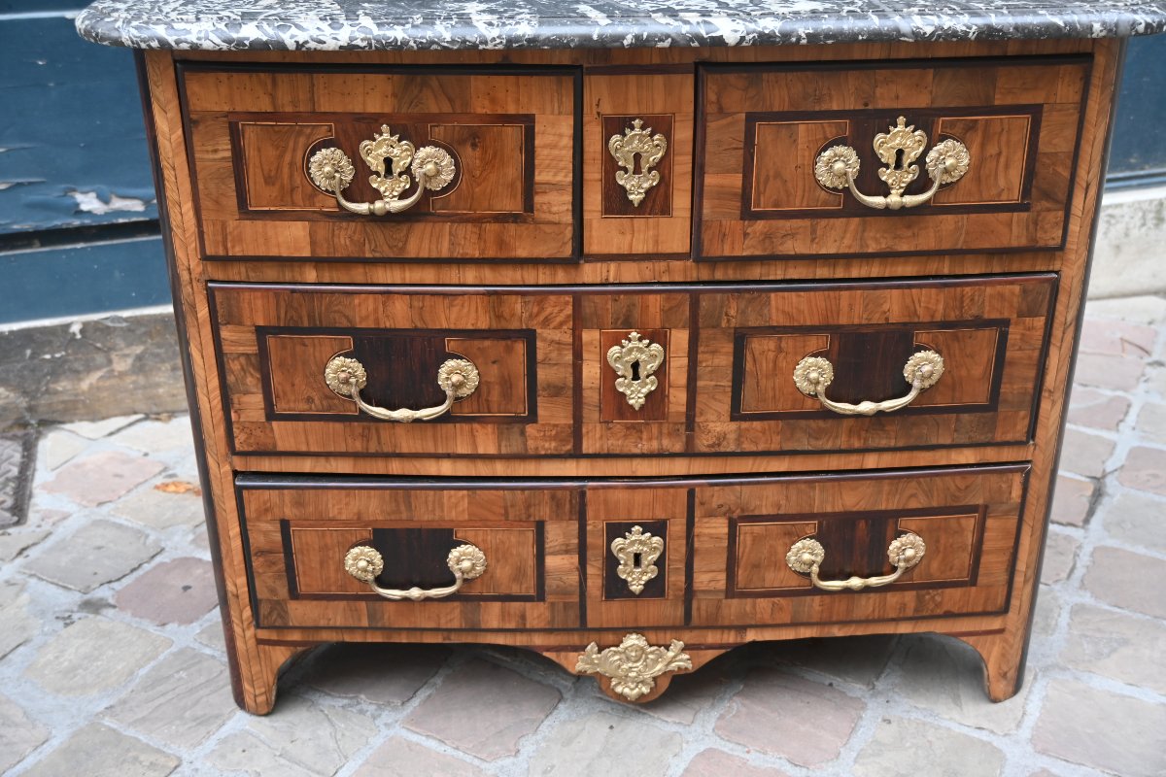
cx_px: 583
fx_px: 1287
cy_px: 388
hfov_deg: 48.7
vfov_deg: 33.6
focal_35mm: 40
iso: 400
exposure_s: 1/125
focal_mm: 26.5
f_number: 3.8
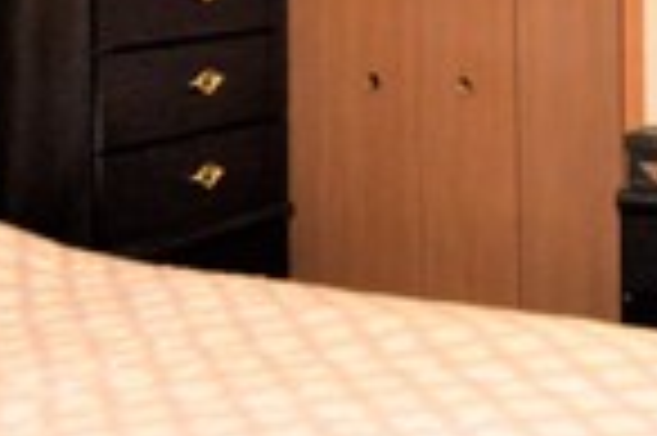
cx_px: 369
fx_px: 1440
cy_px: -31
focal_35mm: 79
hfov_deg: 25.7
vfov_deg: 16.7
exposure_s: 1/60
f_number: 4
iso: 3200
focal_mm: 12
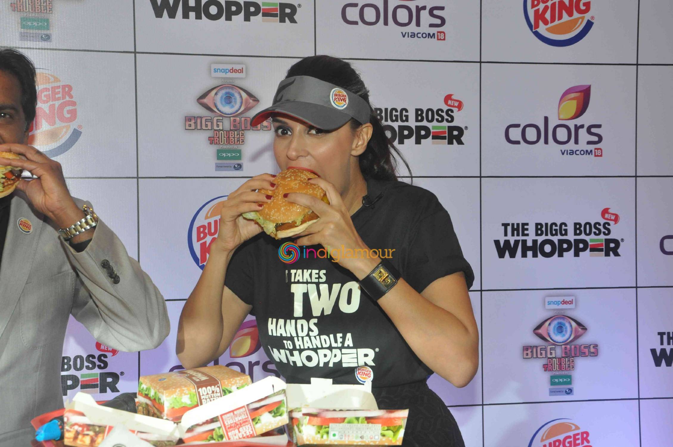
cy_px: 224
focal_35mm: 63
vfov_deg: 21.5
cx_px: 336
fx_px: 1176
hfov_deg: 31.9
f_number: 9
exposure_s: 1/200
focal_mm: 42
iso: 1000
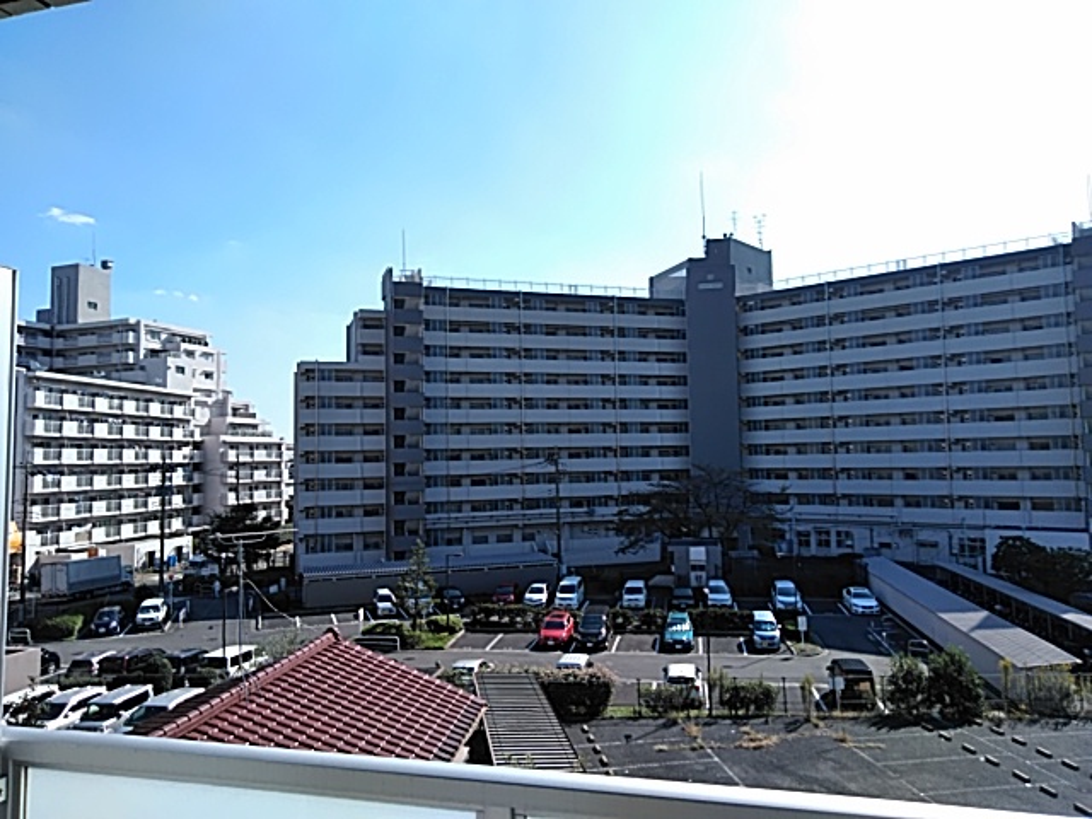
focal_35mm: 27
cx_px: 546
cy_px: 410
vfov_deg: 51.4
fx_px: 852
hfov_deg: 65.3
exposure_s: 1/962
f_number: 2.2
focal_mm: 3.46
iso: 60
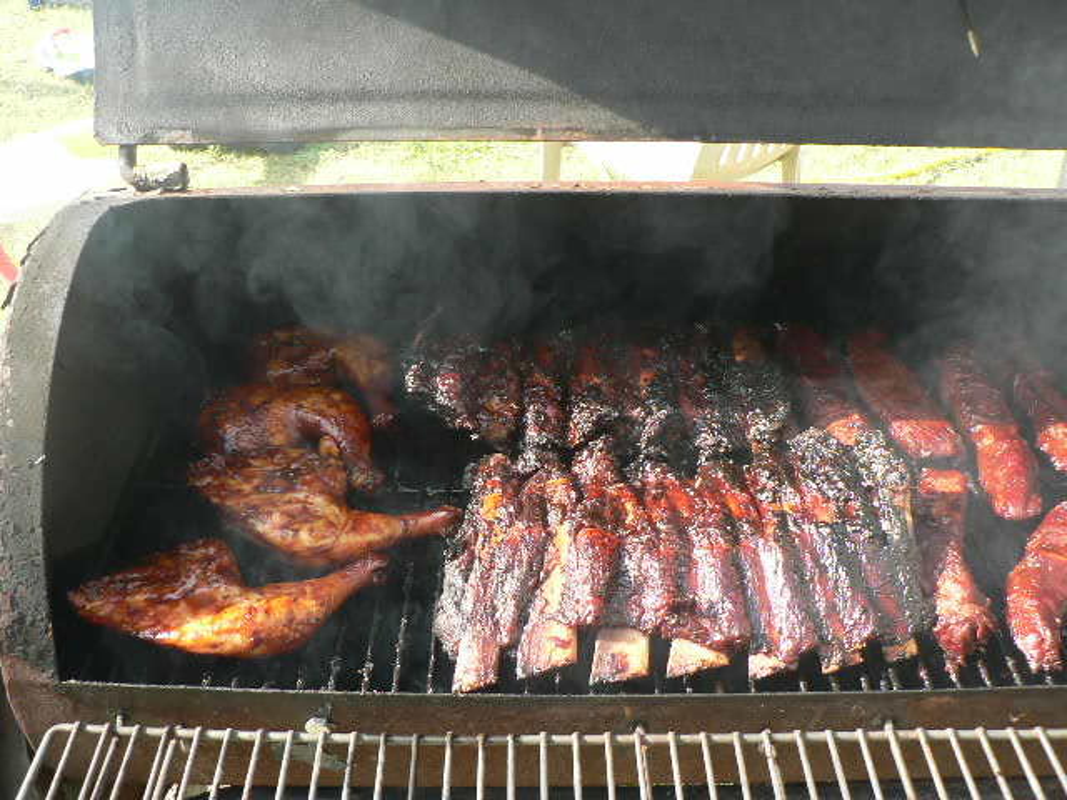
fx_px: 1110
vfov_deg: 39.7
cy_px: 400
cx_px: 534
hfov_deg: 51.4
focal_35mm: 36
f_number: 3.2
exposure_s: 1/100
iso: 80
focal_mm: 6
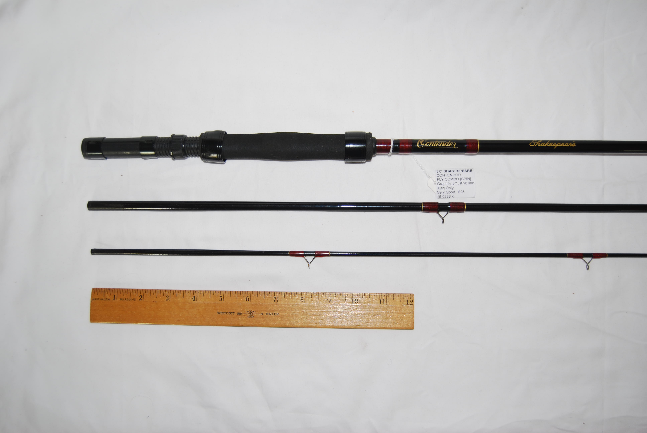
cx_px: 324
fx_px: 621
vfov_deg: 38.5
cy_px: 216
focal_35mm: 34
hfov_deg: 55.0
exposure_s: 1/60
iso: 100
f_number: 3.8
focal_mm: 23
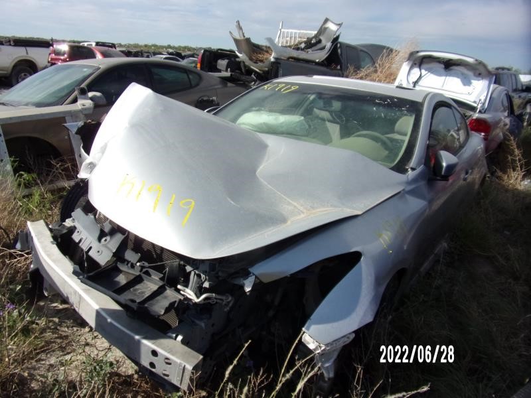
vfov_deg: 56.8
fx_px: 368
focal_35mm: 24
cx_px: 266
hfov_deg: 71.6
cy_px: 199
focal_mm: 4.3
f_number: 3.3
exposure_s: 1/1300
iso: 80
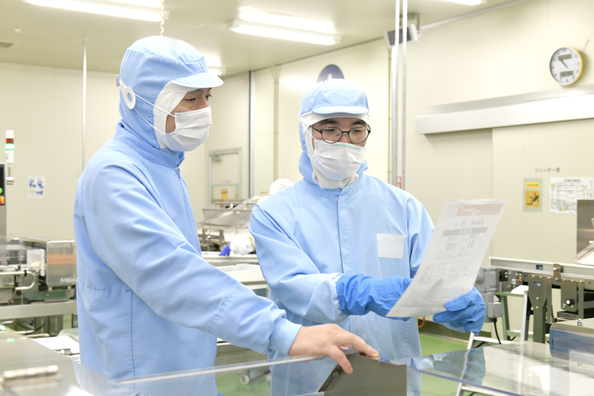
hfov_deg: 41.1
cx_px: 297
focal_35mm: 48
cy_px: 198
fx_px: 792
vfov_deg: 28.1
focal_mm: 48
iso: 2000
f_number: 5
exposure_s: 1/160
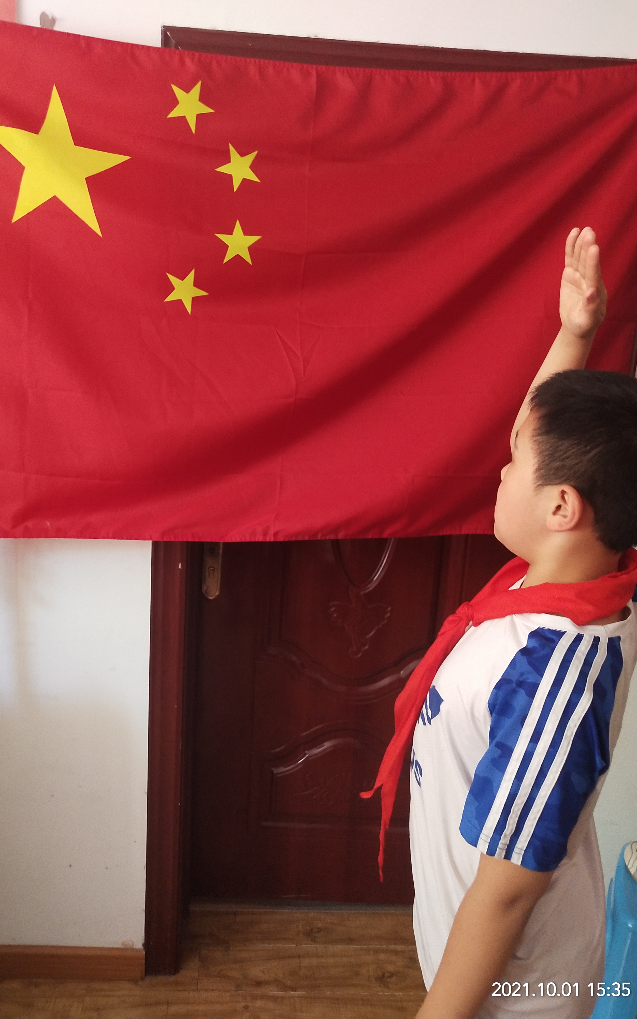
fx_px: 889
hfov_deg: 39.4
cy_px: 507
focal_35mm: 32
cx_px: 278
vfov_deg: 59.7
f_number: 1.8
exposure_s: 1/33.3
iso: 420
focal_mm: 3.95
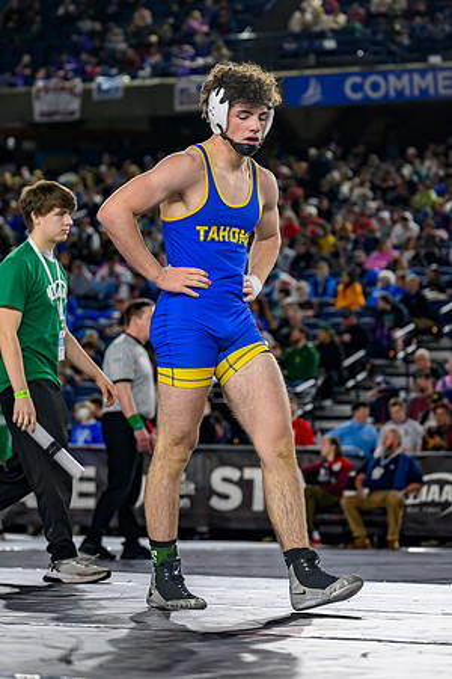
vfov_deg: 15.2
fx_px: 2535
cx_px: 206
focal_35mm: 135
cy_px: 276
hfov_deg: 10.2
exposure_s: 1/1000
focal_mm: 74
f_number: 2.8
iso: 2000
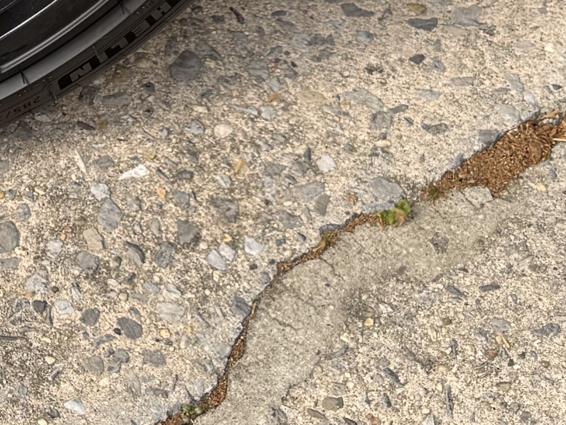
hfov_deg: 15.5
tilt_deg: -43.4
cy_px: -213
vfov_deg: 11.8
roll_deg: +3.9
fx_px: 1963
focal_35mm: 120
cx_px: -210
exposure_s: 1/297
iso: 80
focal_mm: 6.76
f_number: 1.78
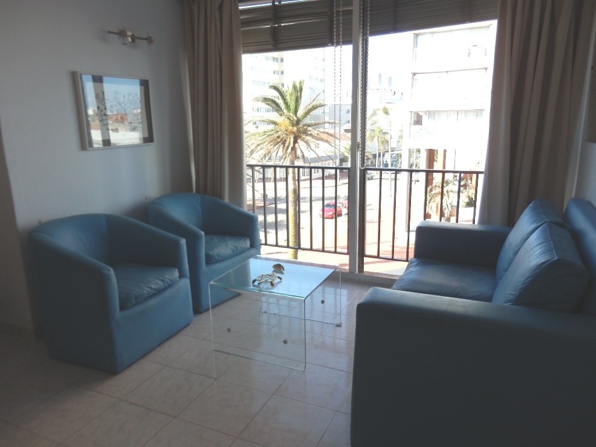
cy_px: 224
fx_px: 430
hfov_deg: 69.4
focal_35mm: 25
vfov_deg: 54.9
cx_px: 298
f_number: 3
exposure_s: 1/250
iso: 80
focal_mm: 4.5
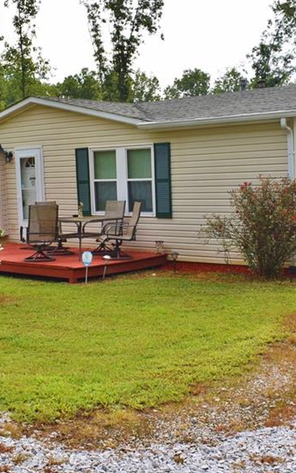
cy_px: 237
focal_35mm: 50
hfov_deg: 25.8
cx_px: 151
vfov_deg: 40.3
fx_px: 645
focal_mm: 18
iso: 100
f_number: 11
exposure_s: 1/15
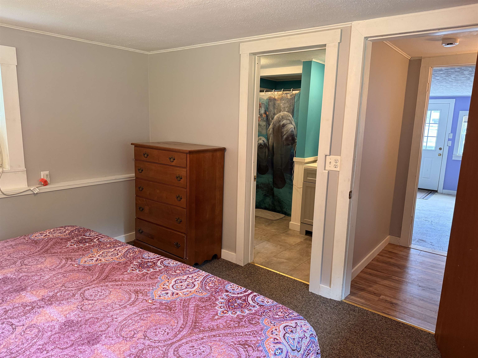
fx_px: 331
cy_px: 179
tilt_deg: -9.1
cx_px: 239
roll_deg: -1.5
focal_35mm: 24
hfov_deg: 71.6
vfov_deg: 56.8
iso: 320
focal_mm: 6.76
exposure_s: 1/60
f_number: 1.78
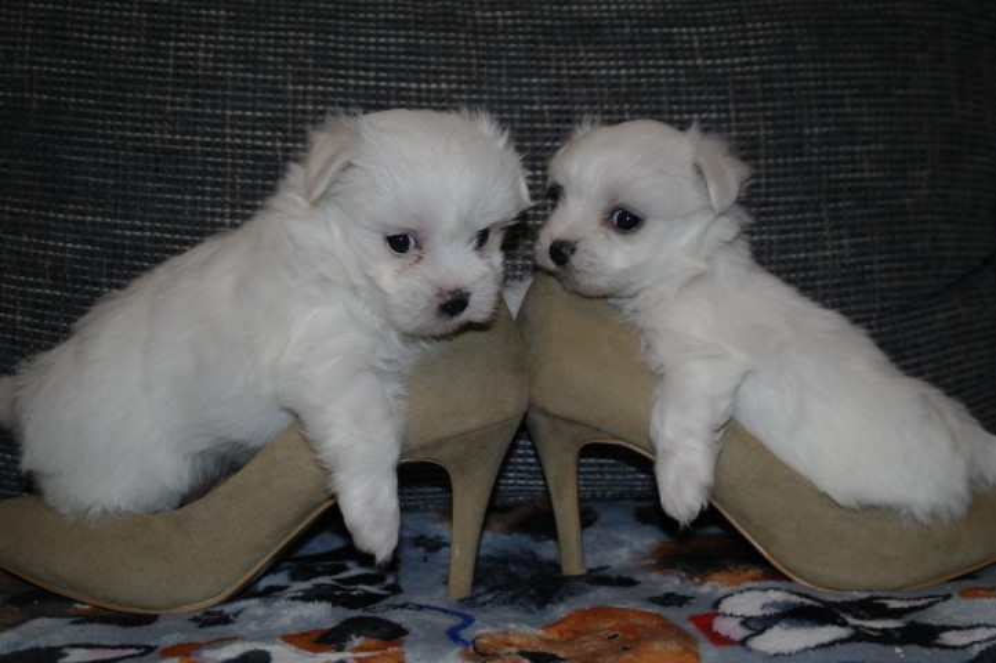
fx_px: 1217
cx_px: 498
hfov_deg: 44.5
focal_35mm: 44
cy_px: 332
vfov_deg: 30.5
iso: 400
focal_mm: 29
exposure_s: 1/45
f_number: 4.3
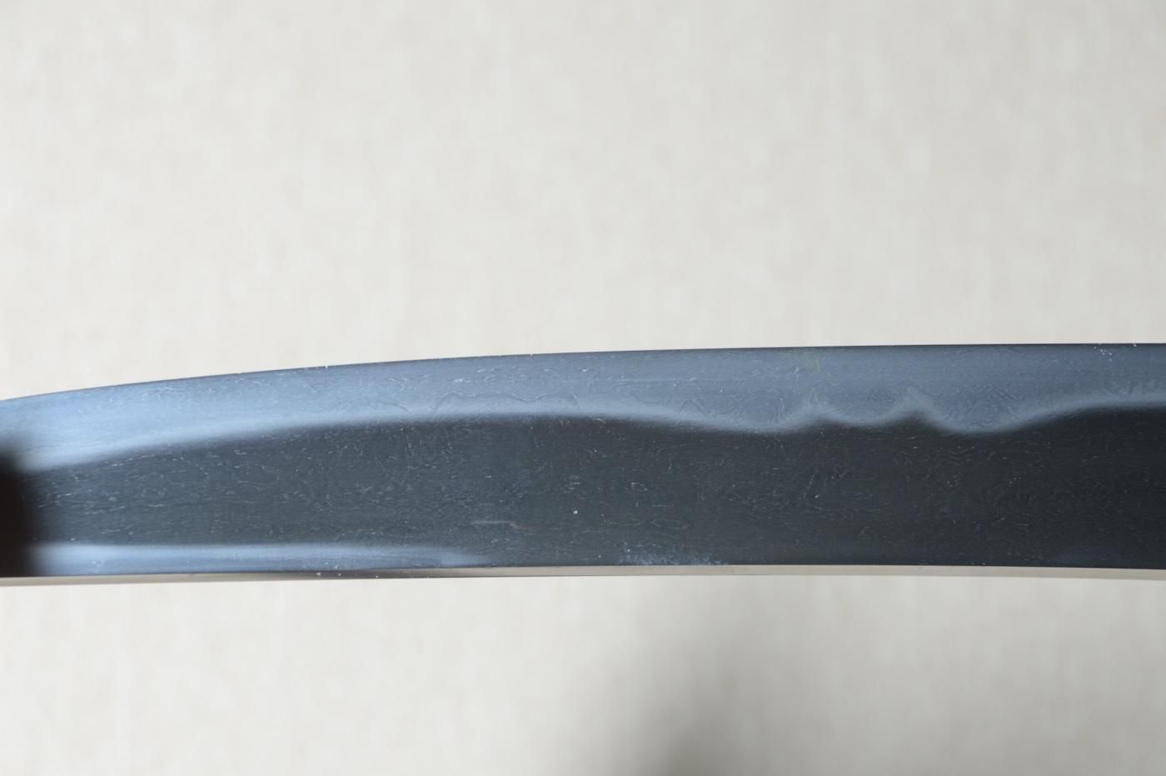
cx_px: 583
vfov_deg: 9.1
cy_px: 388
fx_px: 4854
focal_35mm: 150
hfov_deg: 13.7
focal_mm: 100
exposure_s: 1/1.6
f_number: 11
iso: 400
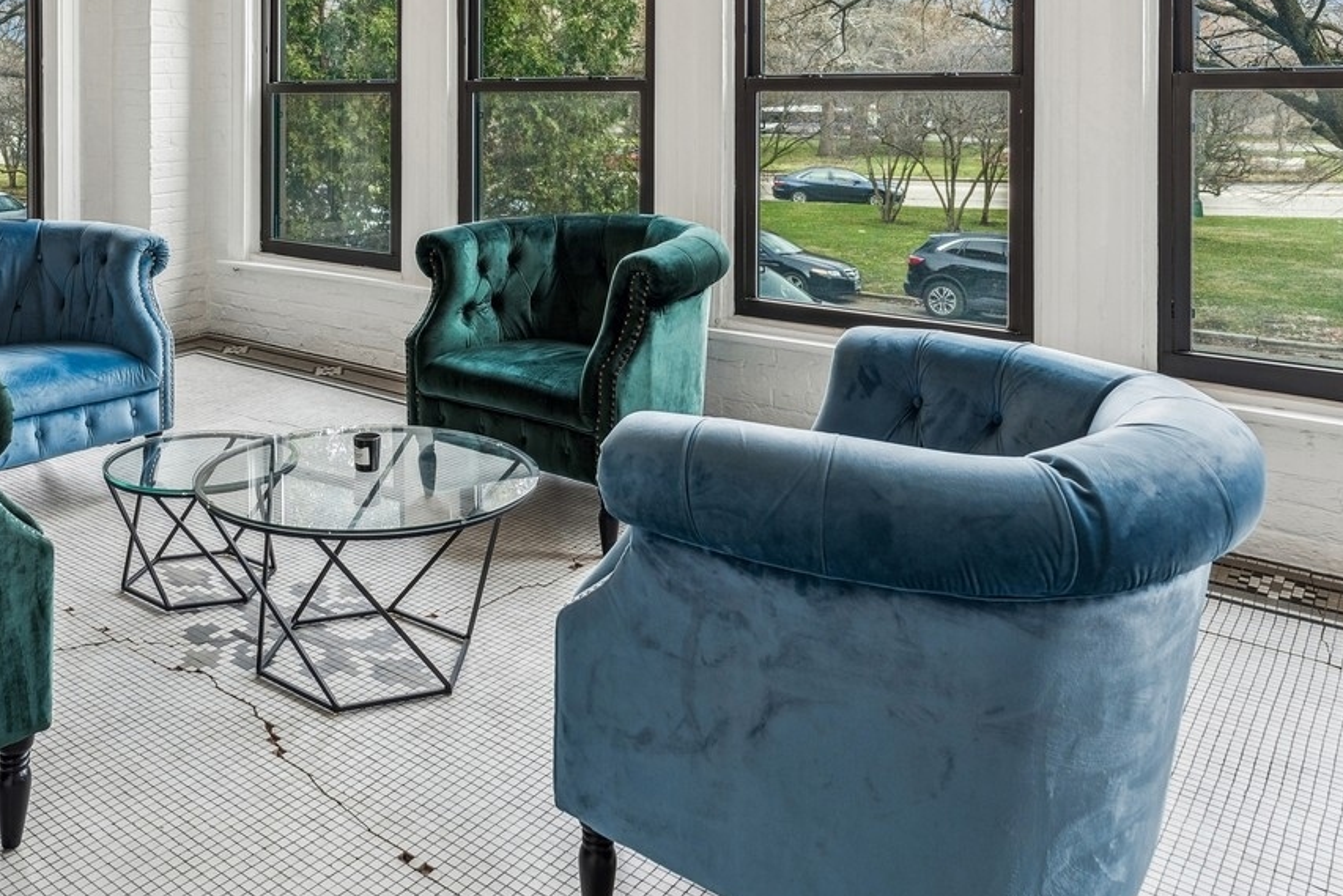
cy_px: 109
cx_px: 441
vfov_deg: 40.7
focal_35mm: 30
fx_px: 1119
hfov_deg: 60.4
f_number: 8
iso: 320
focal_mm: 16
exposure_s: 1/30
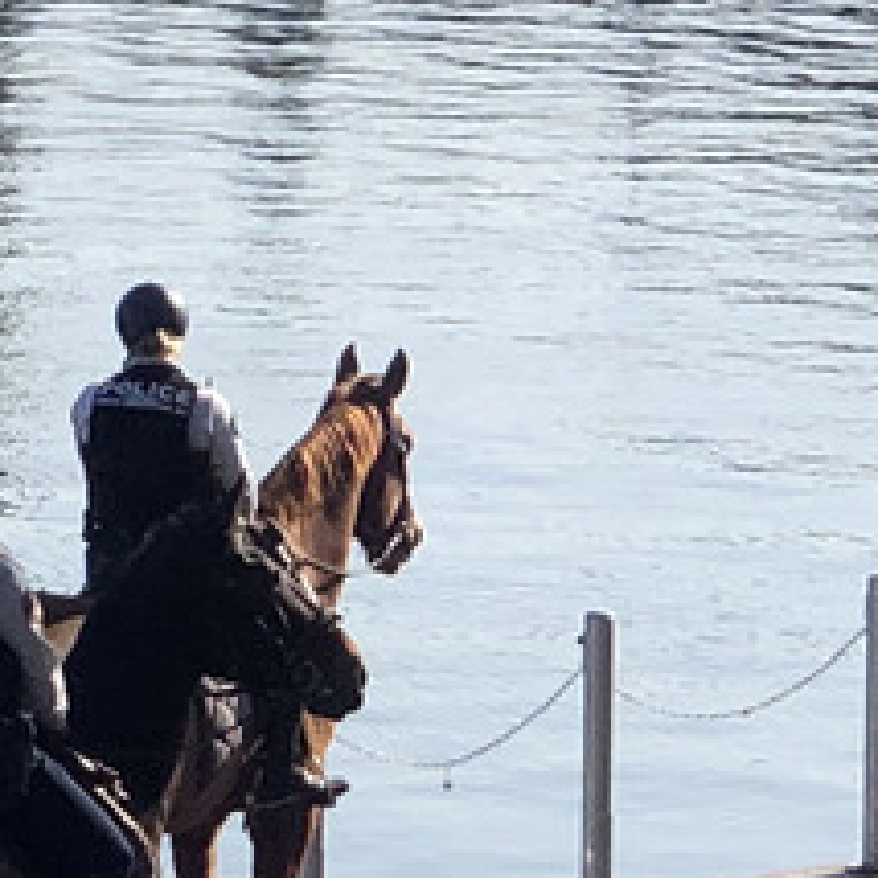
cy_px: -189
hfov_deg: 5.0
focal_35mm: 344
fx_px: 9871
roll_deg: -0.4
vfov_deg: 5.1
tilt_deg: -3.4
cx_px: -501
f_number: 2.4
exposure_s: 1/1473
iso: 16
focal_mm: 6
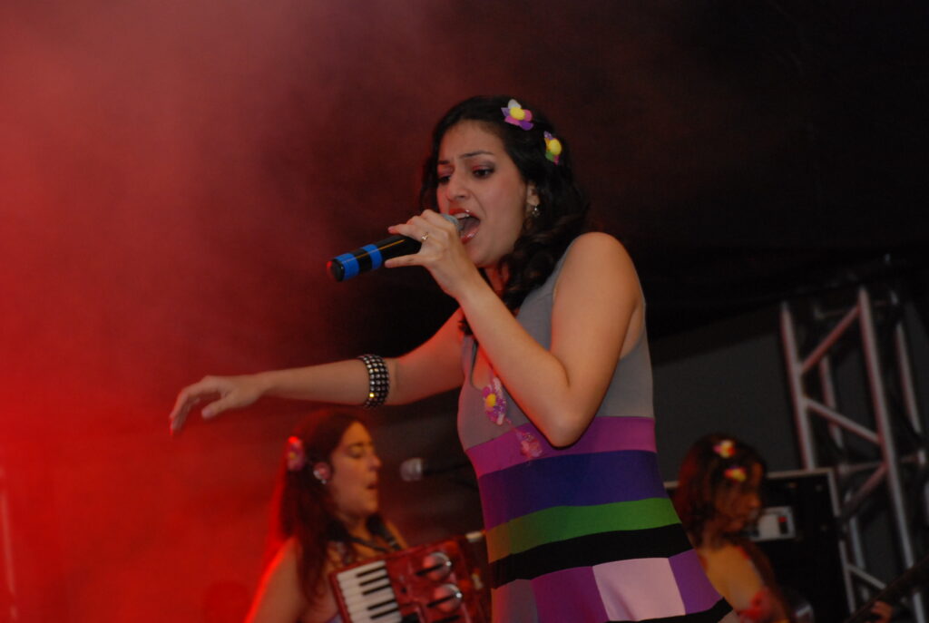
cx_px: 464
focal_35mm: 120
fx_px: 3102
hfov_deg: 17.0
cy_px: 312
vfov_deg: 11.5
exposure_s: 1/100
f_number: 5.6
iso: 800
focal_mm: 80
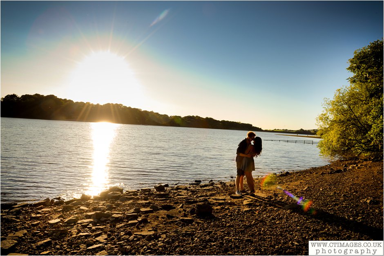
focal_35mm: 24
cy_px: 128
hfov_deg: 73.8
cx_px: 192
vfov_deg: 53.1
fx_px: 256
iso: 200
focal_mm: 24
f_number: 14
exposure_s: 1/125
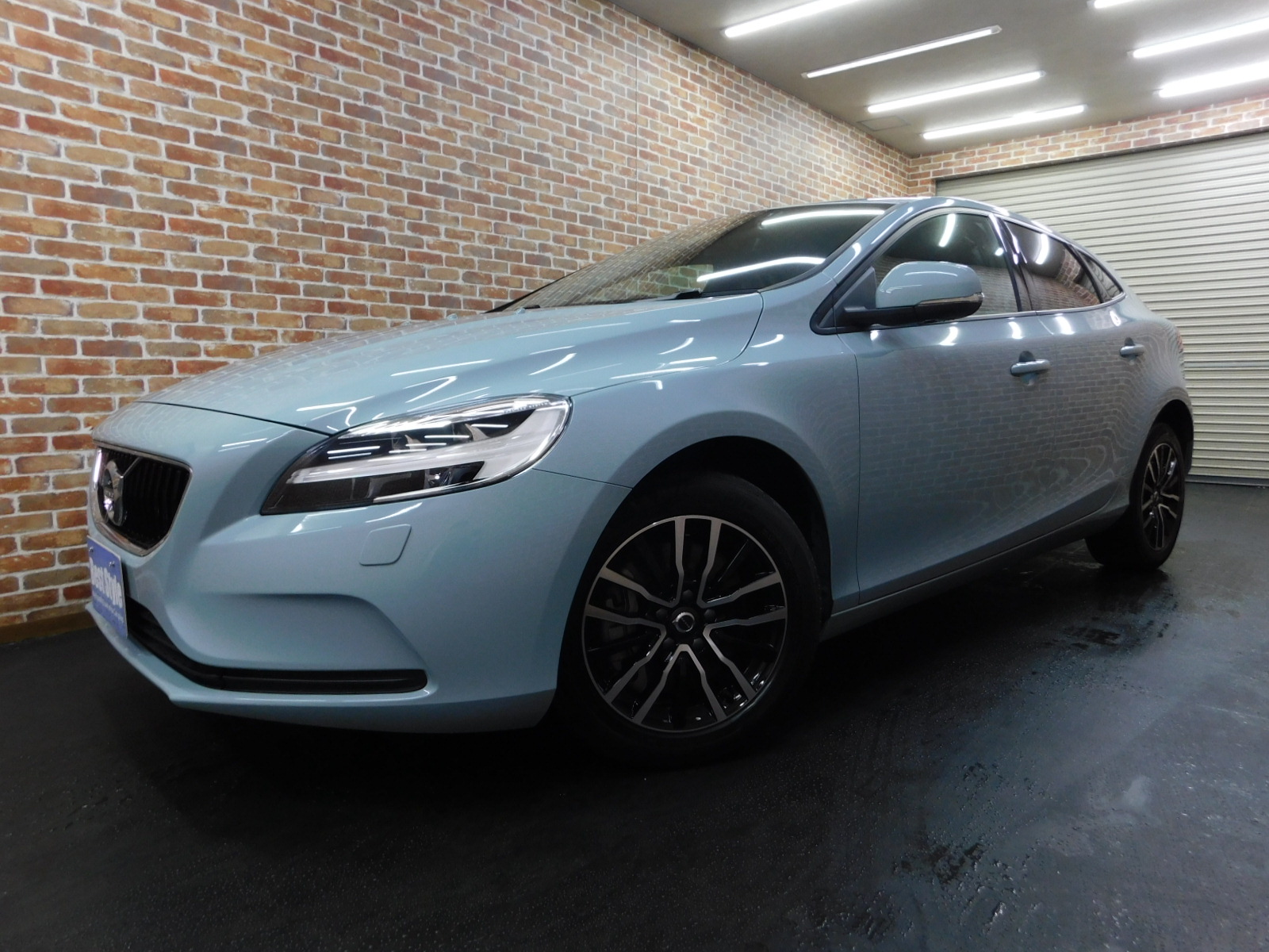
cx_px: 634
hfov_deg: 73.9
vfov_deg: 58.9
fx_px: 843
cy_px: 476
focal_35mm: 23
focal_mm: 4
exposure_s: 1/30
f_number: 3
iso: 160
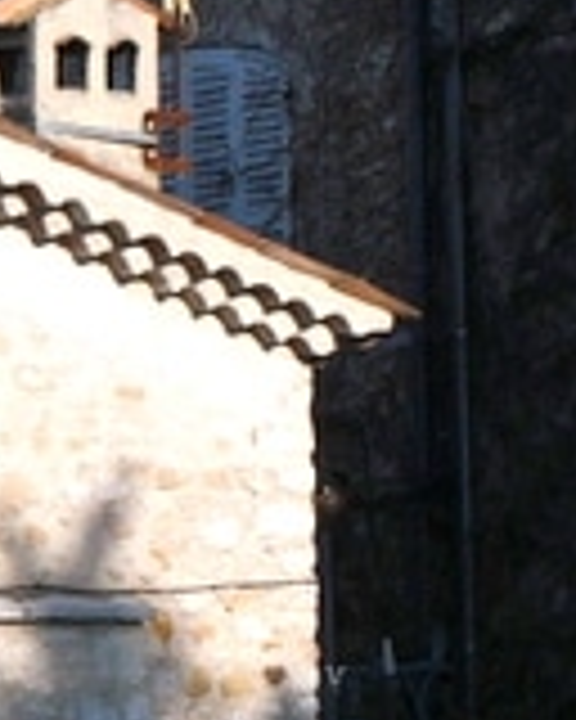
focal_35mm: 274
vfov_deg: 7.1
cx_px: -1116
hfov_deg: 5.3
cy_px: 270
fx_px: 5839
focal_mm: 28
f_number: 11
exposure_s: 1/1000
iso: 200
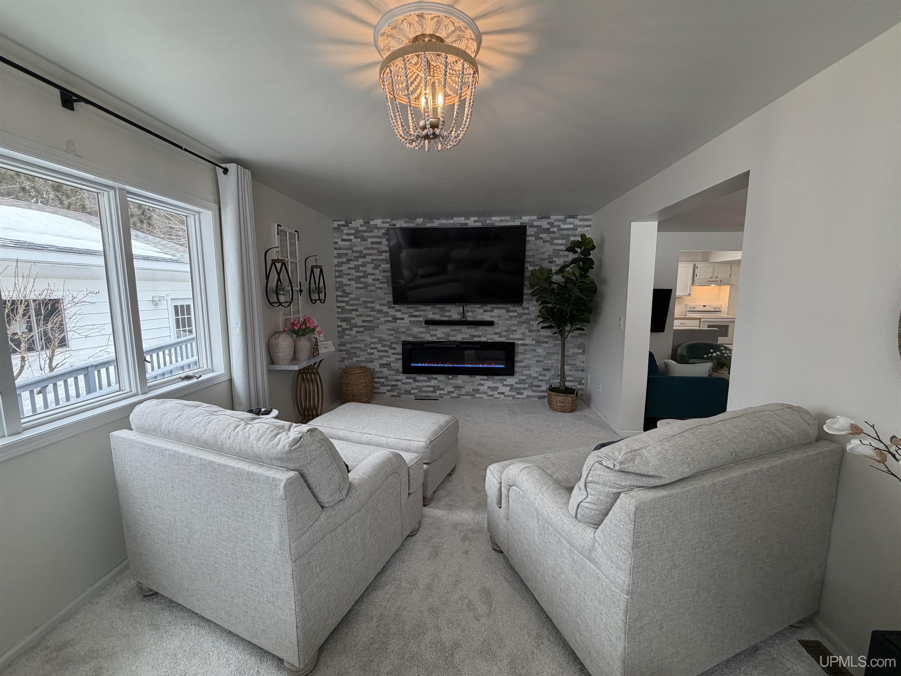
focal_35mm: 14
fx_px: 364
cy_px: 338
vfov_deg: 85.7
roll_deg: +0.4
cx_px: 450
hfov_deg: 102.1
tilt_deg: -7.6
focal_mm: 2.22
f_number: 2.2
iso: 160
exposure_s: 1/120
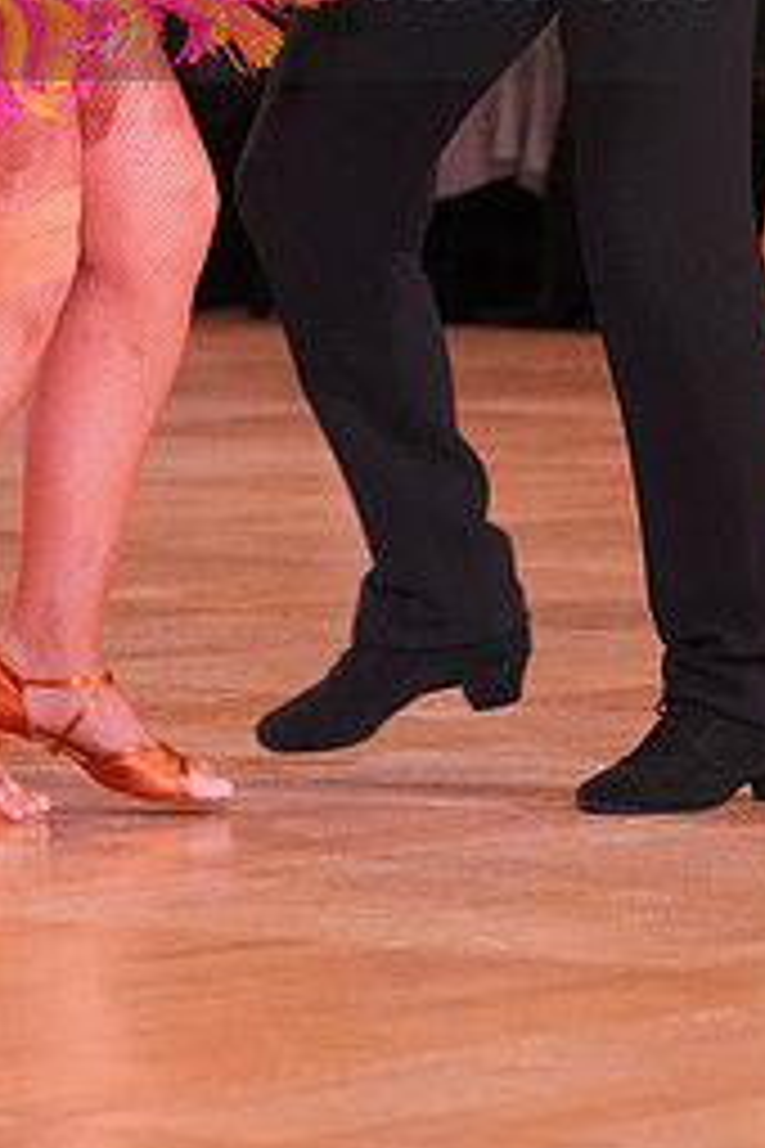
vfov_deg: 7.0
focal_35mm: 294
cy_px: -68
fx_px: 9371
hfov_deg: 4.7
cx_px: 182
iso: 6400
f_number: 5
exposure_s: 1/500
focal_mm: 129
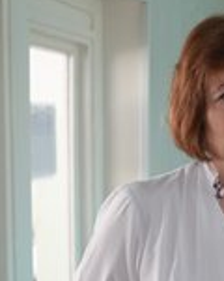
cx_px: 340
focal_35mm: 75
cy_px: 179
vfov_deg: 25.3
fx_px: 622
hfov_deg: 18.1
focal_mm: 30
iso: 2000
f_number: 4
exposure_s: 1/160
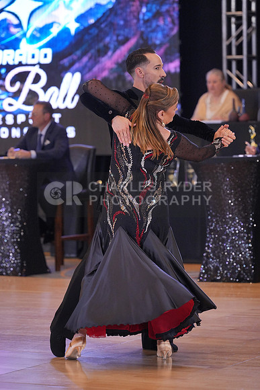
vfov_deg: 13.7
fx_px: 1624
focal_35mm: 150
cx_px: 130
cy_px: 195
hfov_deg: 9.2
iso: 2500
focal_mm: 150
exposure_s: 1/500
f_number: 3.5
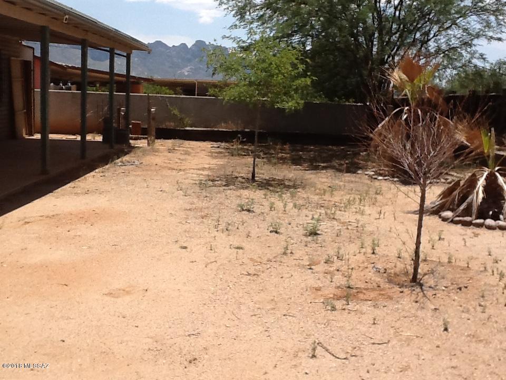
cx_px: 253
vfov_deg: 32.9
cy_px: 190
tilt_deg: -7.6
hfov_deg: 42.9
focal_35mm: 44
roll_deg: -1.8
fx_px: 643
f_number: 2.4
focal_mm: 2.03
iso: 40
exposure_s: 1/2433
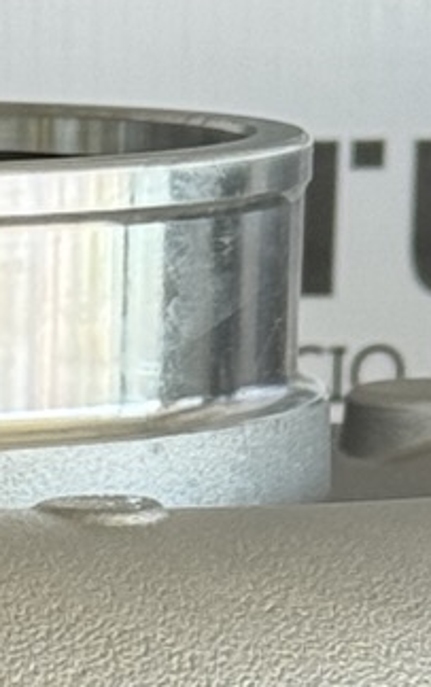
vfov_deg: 6.6
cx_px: -537
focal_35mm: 314
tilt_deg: -13.4
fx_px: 5891
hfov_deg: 4.1
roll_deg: +0.7
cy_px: 1132
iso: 50
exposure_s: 1/120
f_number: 1.78
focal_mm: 6.76
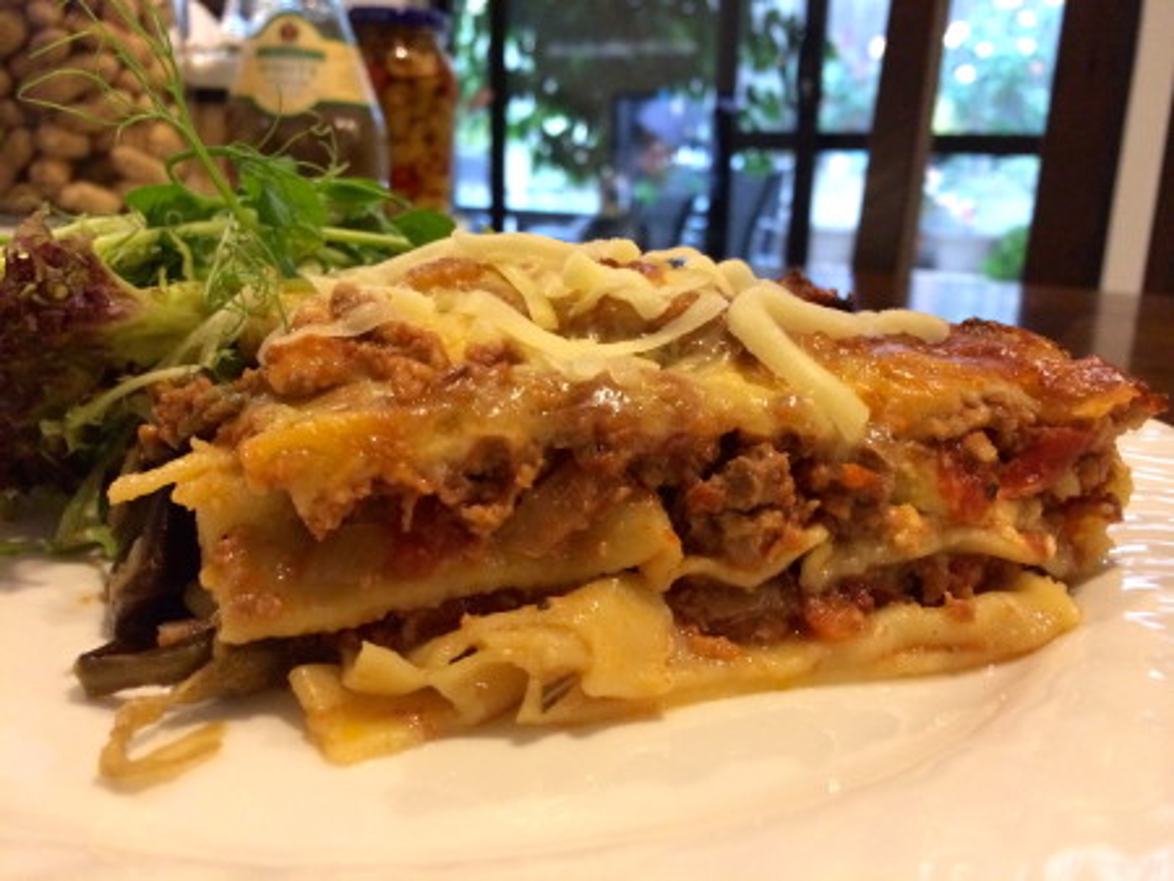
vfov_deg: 46.8
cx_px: 587
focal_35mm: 30
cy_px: 440
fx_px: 1018
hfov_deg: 59.9
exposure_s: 1/15
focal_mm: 4.12
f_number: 2.2
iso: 400
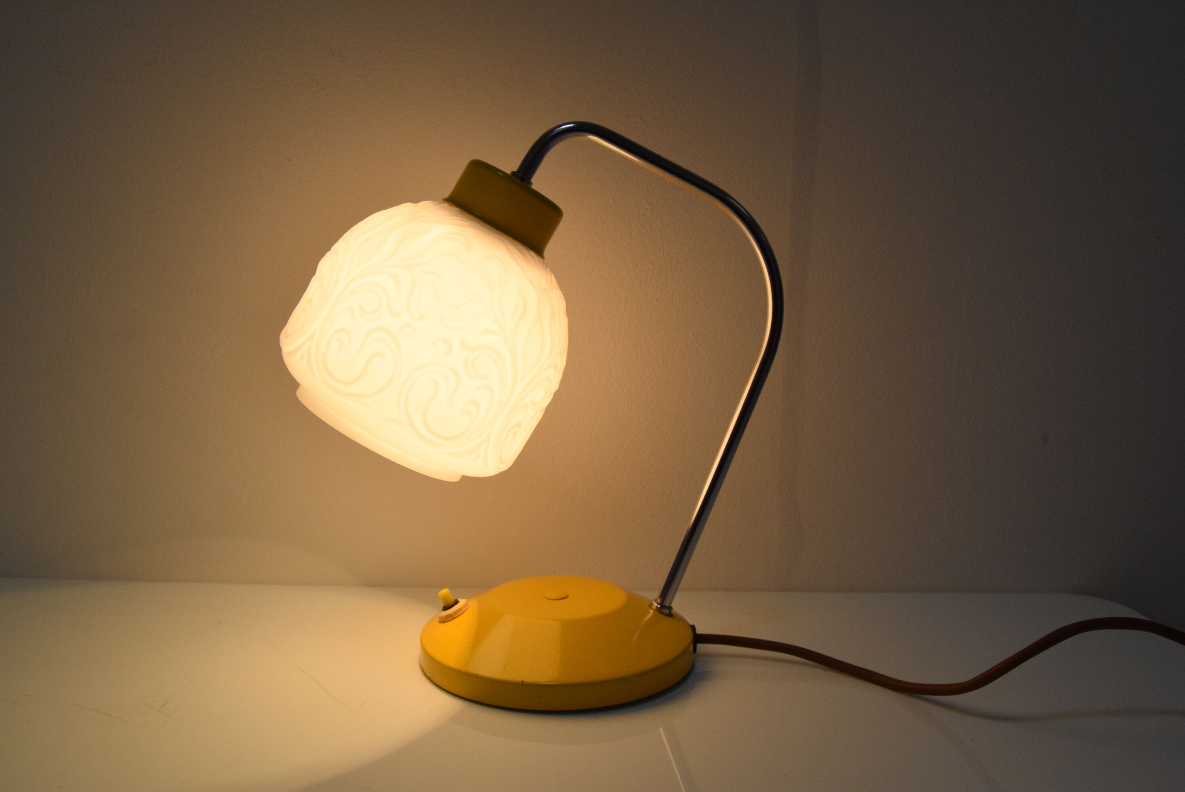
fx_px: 988
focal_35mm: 30
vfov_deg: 43.7
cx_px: 592
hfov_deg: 61.9
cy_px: 396
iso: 1600
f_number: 9
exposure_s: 1/500
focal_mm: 20
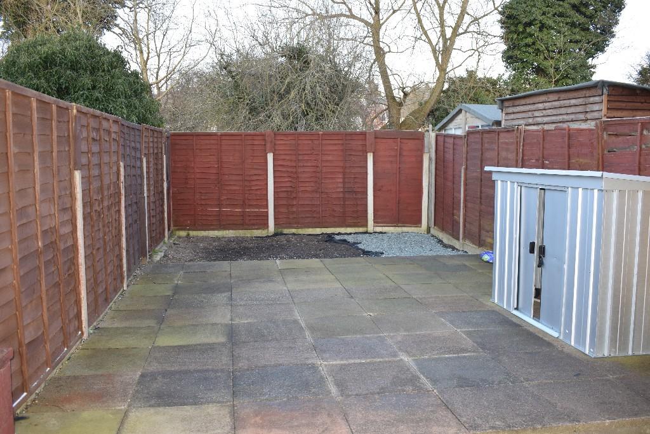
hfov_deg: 57.2
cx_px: 325
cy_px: 217
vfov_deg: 40.0
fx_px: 596
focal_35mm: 33
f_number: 5.6
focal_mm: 22
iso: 640
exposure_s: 1/125
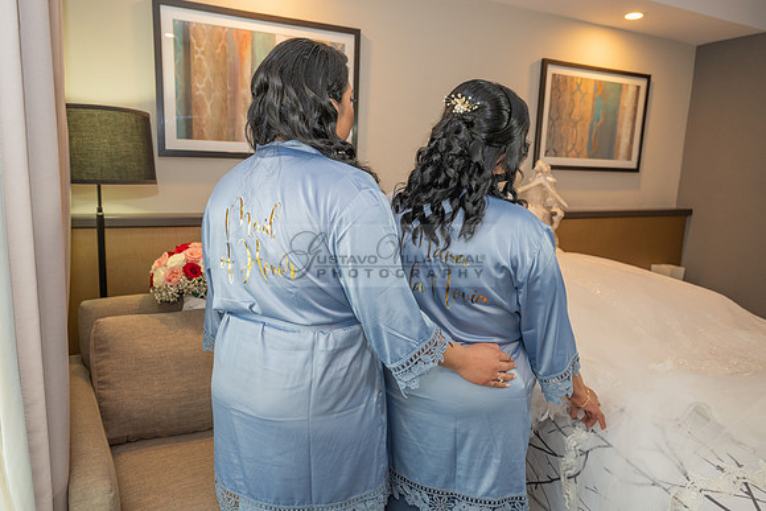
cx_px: 383
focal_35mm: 24
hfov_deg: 73.7
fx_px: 511
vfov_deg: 53.2
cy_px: 256
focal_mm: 24
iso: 500
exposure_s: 1/100
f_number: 4.5
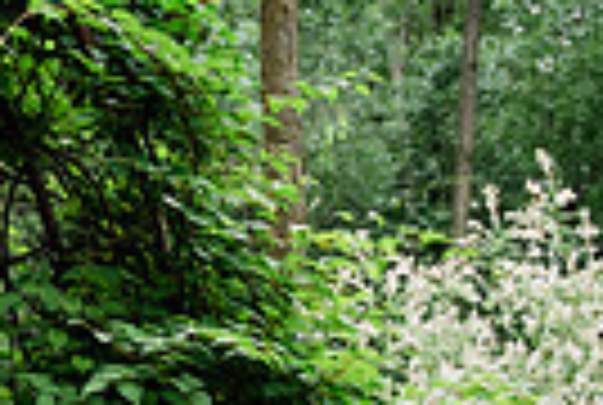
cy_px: 376
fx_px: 2317
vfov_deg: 9.9
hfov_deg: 14.1
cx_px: -230
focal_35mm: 138
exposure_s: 1/160
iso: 640
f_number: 2.8
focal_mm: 32
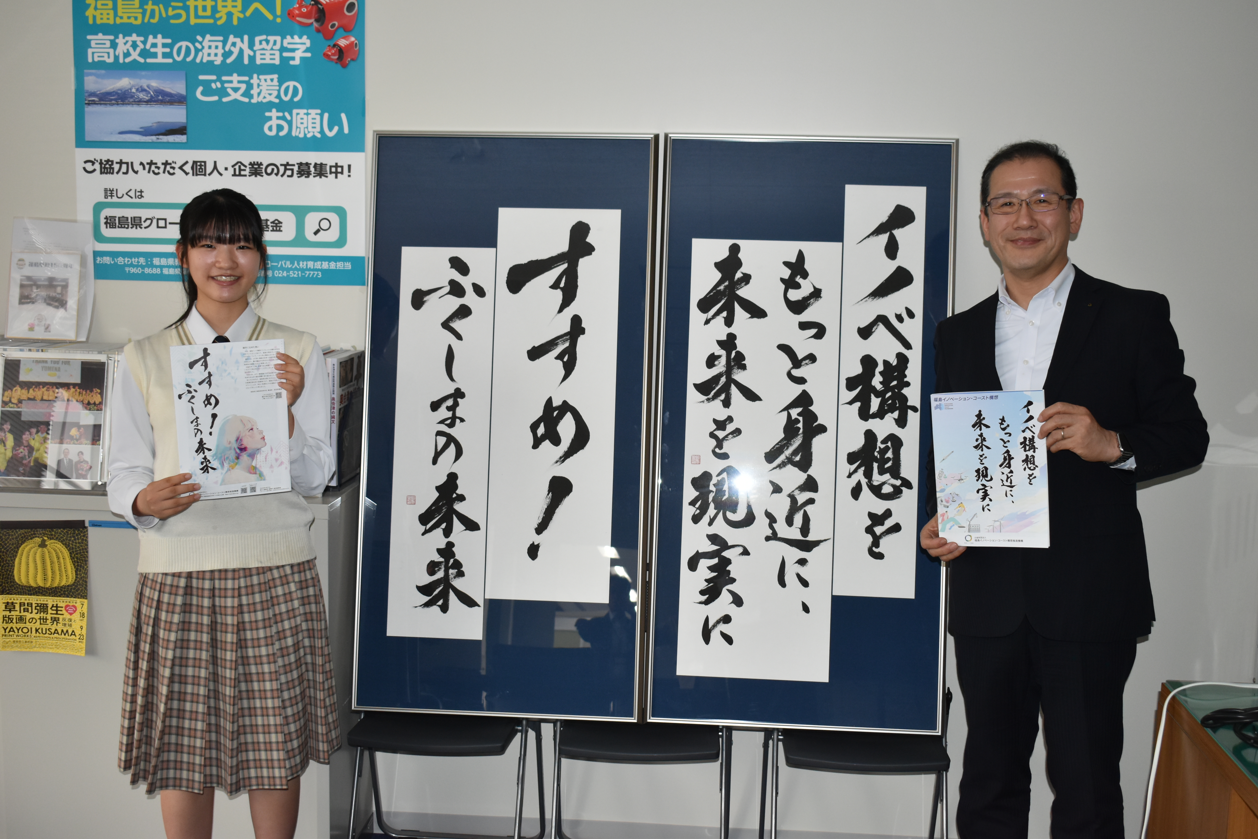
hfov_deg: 46.4
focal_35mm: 42
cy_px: 420
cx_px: 629
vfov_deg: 31.9
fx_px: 1468
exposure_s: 1/80
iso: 800
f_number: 4.2
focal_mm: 28
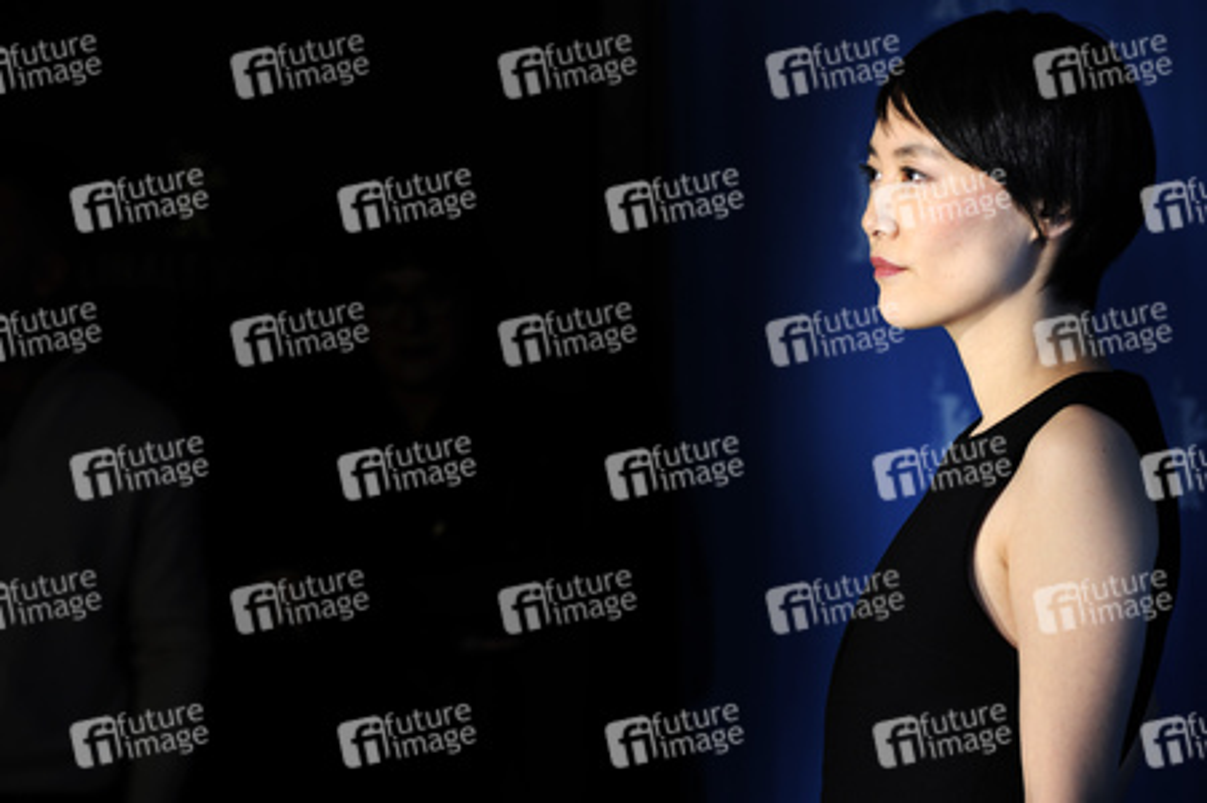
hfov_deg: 10.3
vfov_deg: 6.9
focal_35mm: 200
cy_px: 402
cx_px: 604
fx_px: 6700
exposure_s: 1/125
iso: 200
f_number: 9
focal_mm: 200
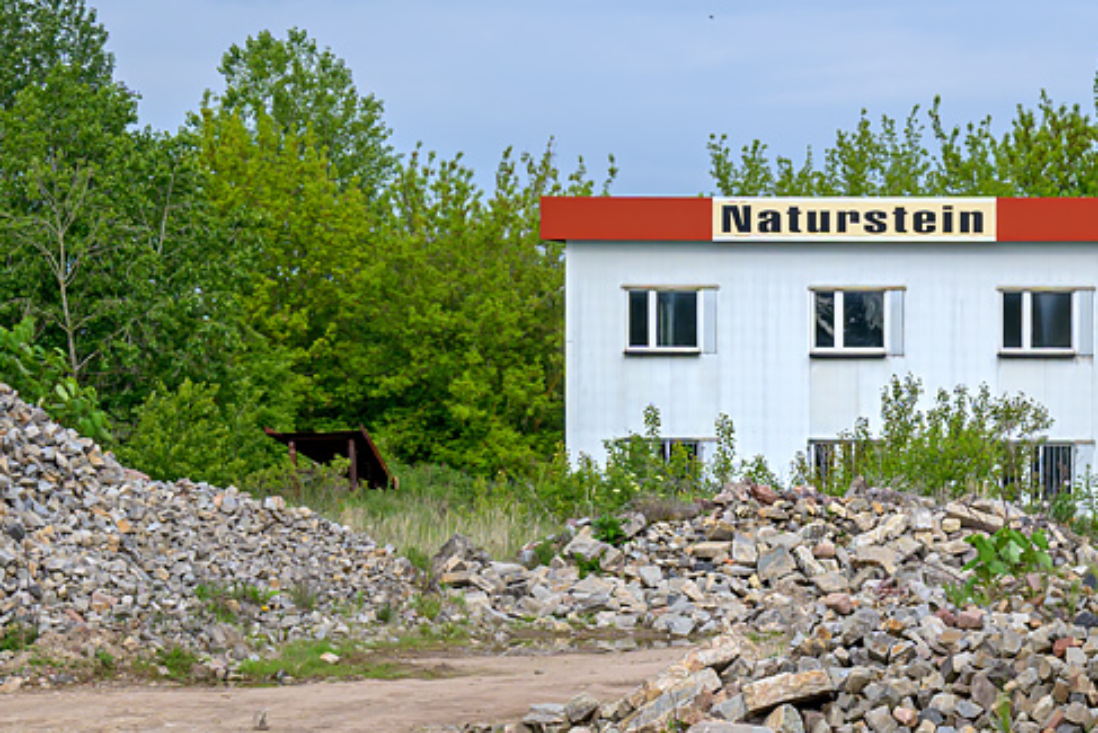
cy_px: 778
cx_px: 911
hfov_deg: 15.3
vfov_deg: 10.2
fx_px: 4057
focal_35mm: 133
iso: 200
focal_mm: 36
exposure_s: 1/250
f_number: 8
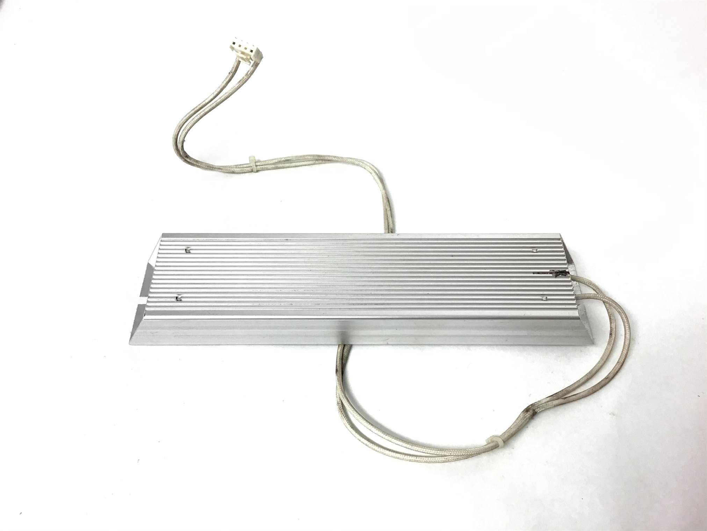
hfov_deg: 58.4
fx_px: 633
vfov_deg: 45.4
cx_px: 354
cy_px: 266
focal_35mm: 31
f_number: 2.4
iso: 32
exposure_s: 1/33
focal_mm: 3.3
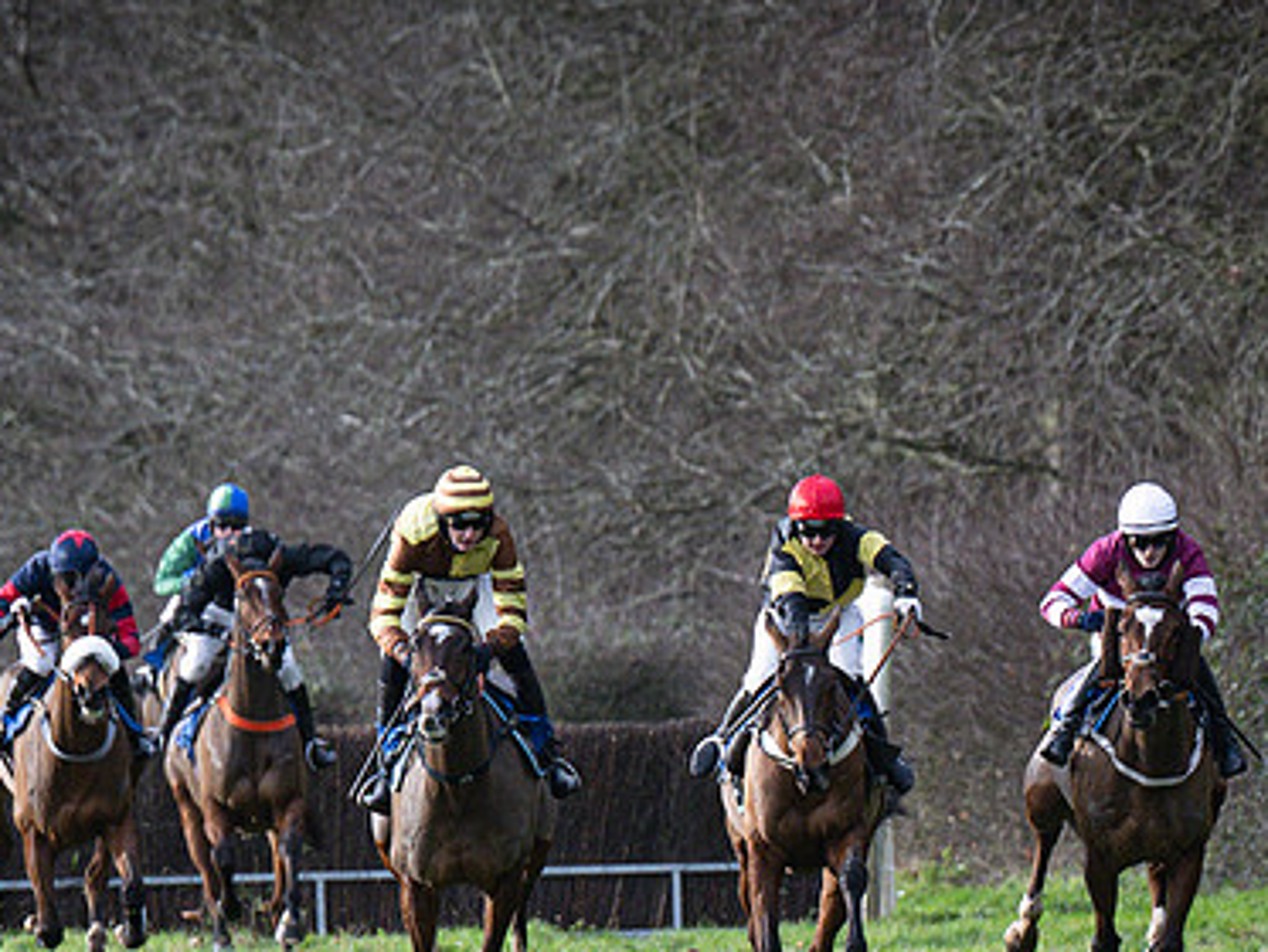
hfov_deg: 2.5
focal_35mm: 779
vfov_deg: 1.9
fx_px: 28544
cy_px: 811
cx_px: 1143
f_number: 4
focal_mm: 170
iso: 400
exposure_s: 1/1250
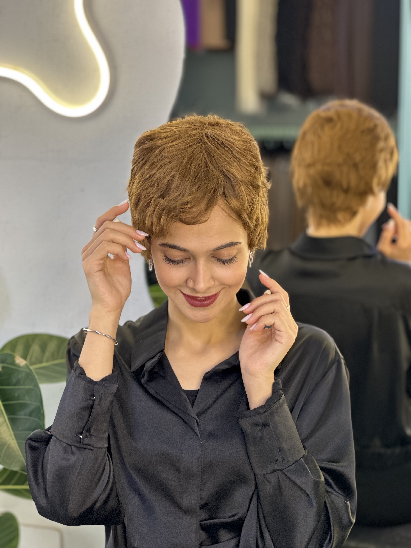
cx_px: 206
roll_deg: -0.2
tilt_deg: -8.1
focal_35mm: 77
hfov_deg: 19.1
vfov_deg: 25.3
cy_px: 274
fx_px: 1219
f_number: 2.8
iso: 125
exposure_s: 1/33
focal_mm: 9
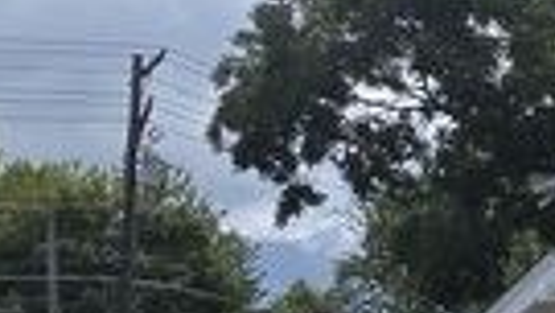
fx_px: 1236
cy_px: 259
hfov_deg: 20.8
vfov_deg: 14.3
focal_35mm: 84
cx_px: 876
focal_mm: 2.2
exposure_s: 1/4939
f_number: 2.2
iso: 50
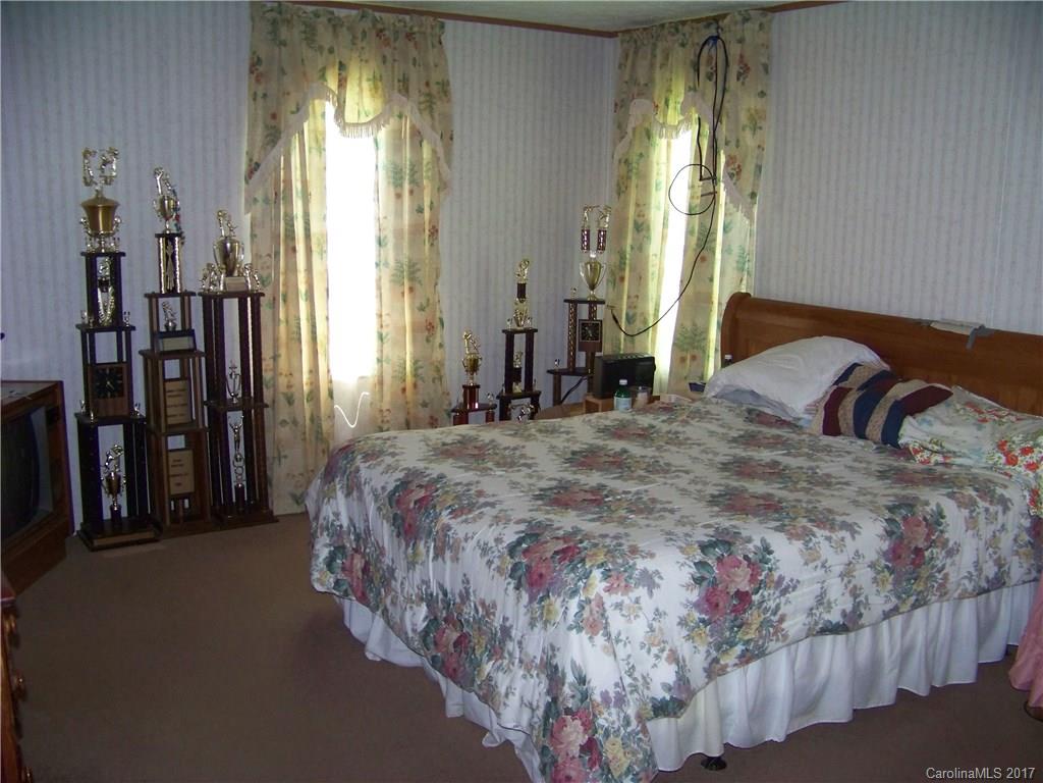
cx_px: 522
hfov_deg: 51.4
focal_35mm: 36
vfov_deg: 39.7
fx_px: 1085
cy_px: 392
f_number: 2.8
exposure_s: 1/30
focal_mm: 5.85
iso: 200
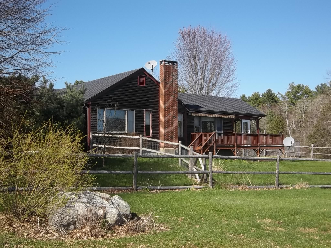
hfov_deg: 42.9
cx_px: 166
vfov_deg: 32.9
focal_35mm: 44
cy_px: 124
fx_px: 421
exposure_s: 1/400
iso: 80
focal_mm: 7.8
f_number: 4.5
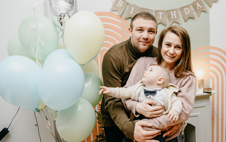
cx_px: 135
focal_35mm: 35
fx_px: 216
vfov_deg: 36.4
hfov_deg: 54.8
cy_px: 56
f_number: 4
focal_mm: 26
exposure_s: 1/160
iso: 160
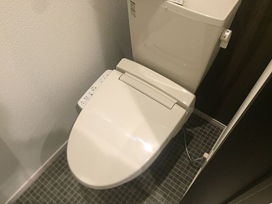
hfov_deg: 61.7
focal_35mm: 29
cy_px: 102
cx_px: 136
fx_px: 228
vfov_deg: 48.2
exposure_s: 1/30
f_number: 2.2
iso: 160
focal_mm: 4.15
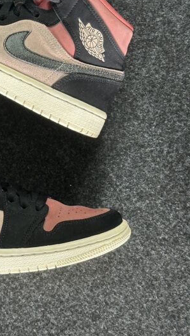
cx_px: 0
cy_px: 122
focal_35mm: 79
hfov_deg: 15.0
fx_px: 707
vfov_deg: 26.7
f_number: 1.78
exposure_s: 1/33
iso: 200
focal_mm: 6.86
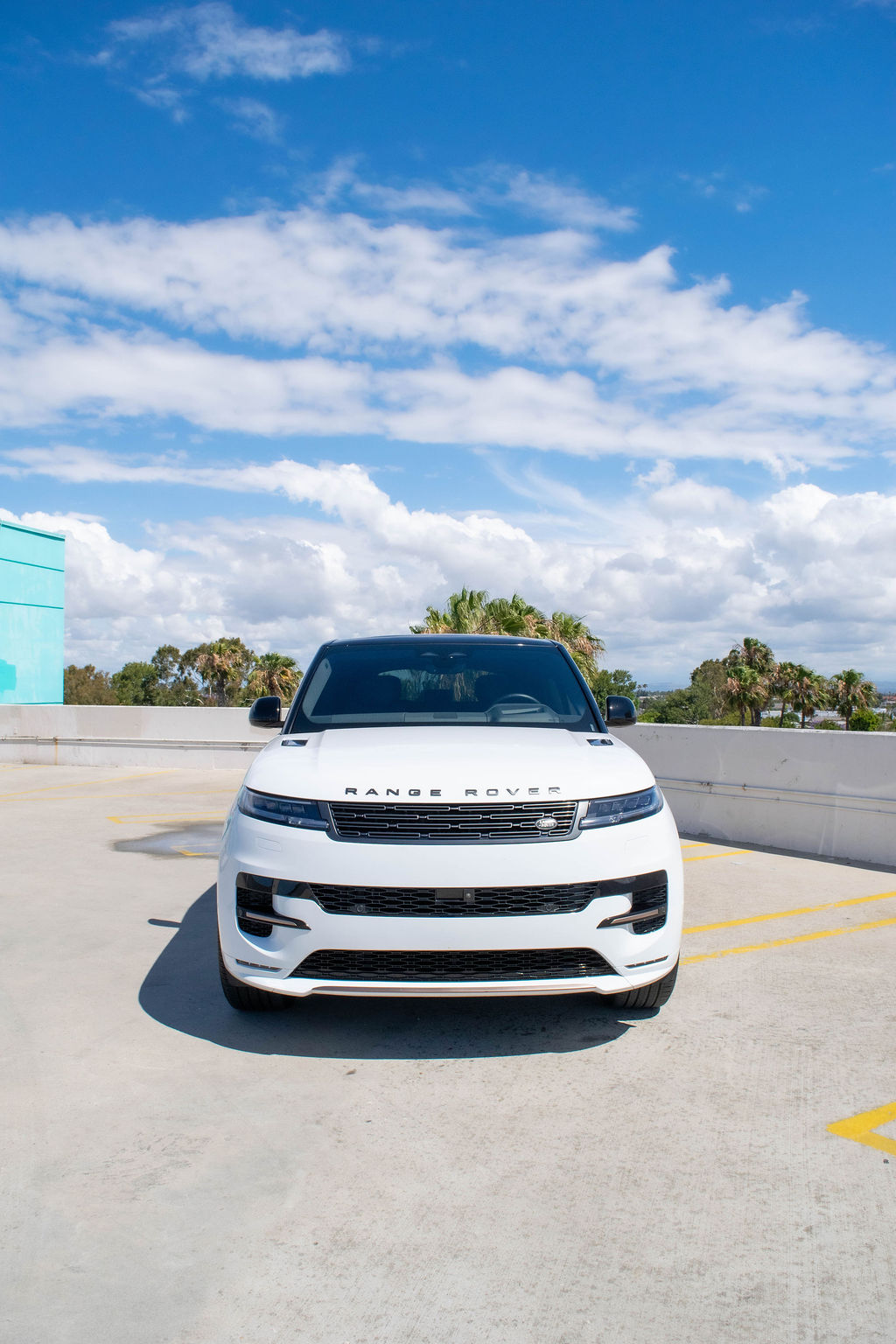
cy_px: 672
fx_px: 1008
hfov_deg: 47.9
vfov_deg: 67.4
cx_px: 448
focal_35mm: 27
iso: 360
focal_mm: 18
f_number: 8
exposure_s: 1/2000
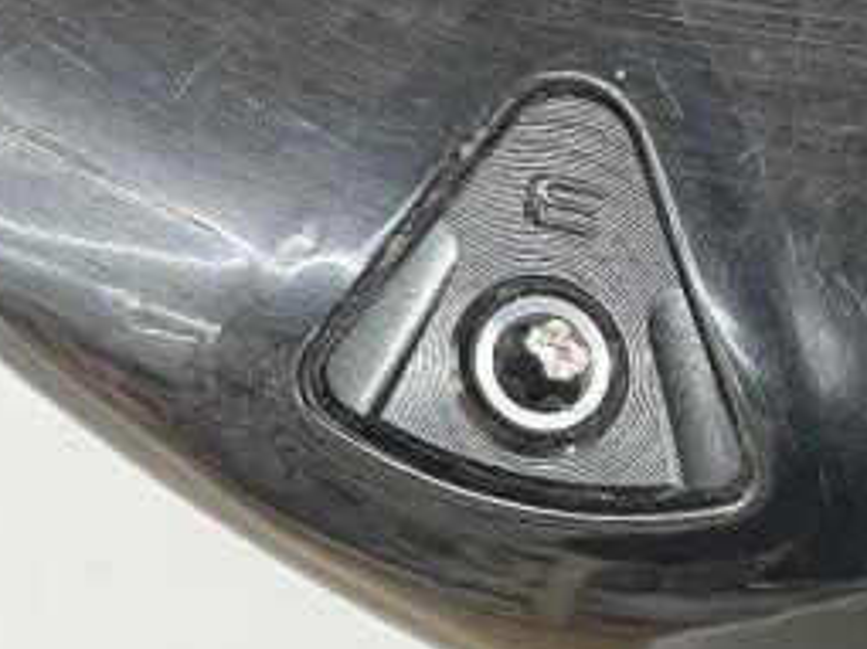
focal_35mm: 196
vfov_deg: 7.5
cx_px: 874
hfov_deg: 10.0
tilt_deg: -59.3
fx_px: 4907
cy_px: -146
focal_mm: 6
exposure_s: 1/60
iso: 160
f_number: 2
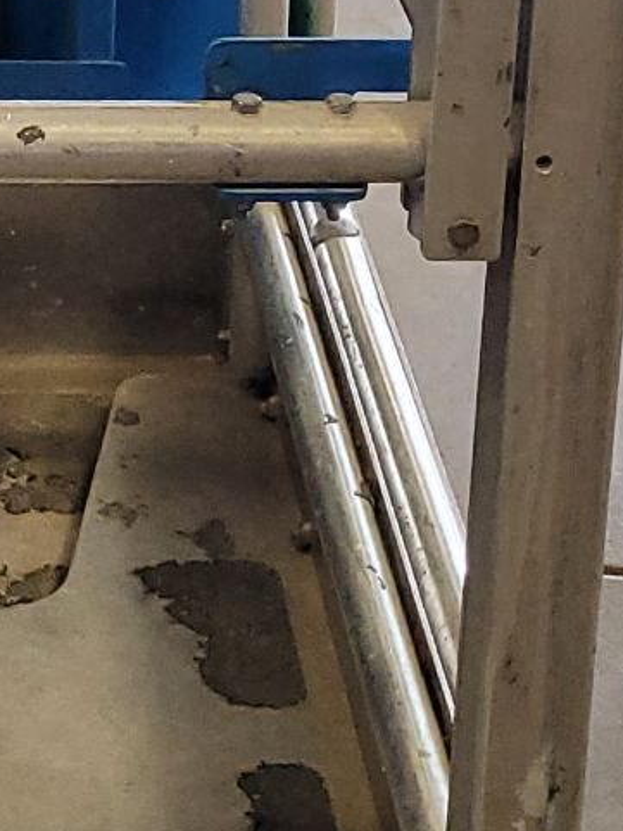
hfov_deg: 10.8
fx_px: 3238
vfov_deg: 13.8
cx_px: -149
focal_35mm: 135
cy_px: -377
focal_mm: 5.4
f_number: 1.8
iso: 250
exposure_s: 1/120
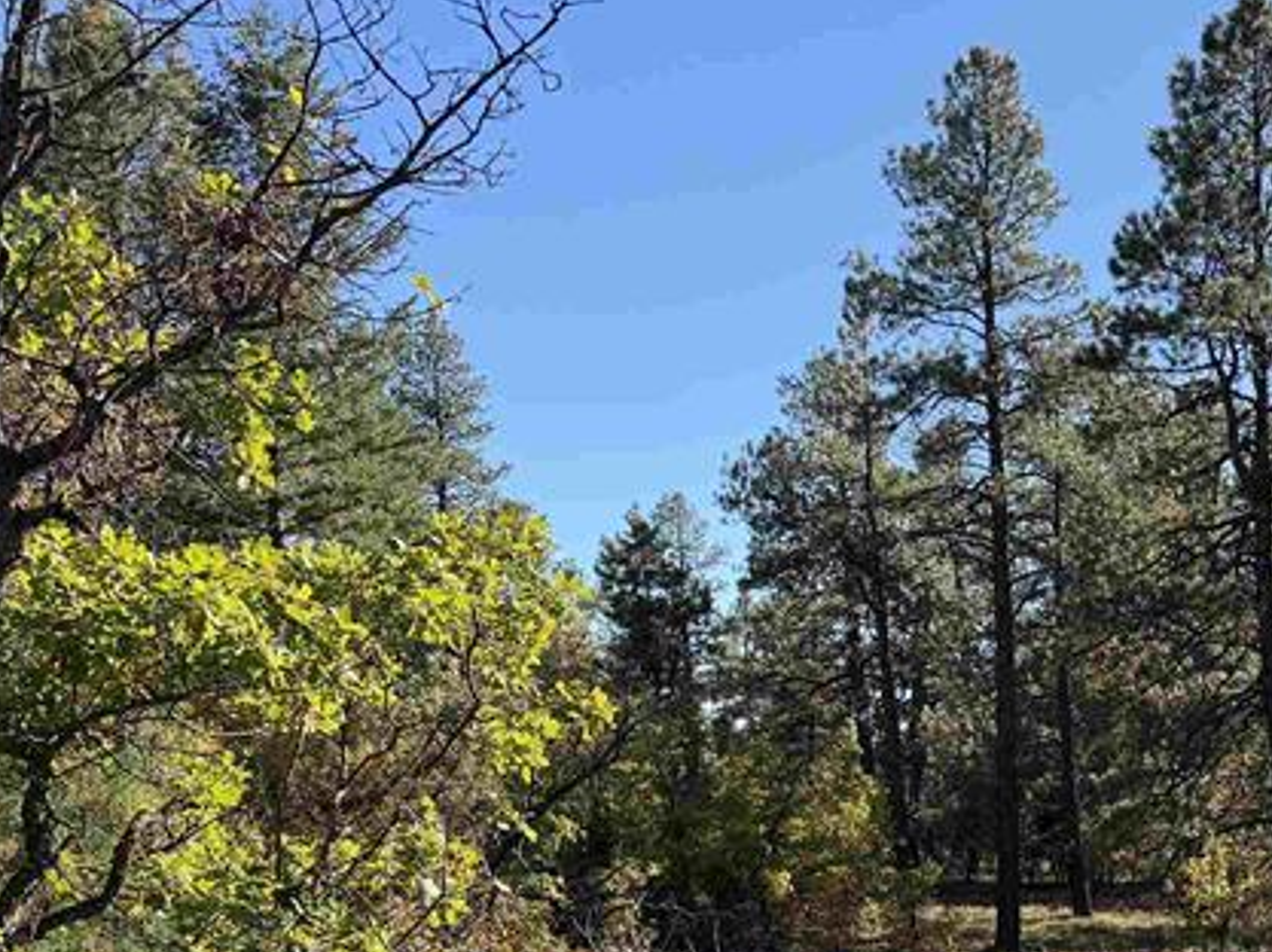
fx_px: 2166
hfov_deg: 31.5
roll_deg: +1.7
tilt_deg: -1.4
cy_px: 802
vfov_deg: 24.3
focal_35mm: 59
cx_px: 1092
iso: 80
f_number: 1.78
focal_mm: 6.76
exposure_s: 1/2000
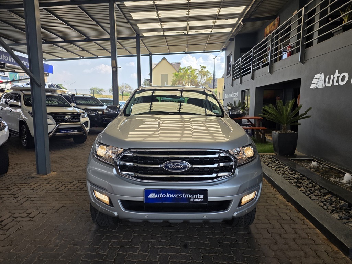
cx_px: 176
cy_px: 132
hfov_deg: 73.9
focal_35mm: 23
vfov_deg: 58.9
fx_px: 234
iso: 80
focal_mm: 6.25
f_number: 1.7
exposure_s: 1/2145
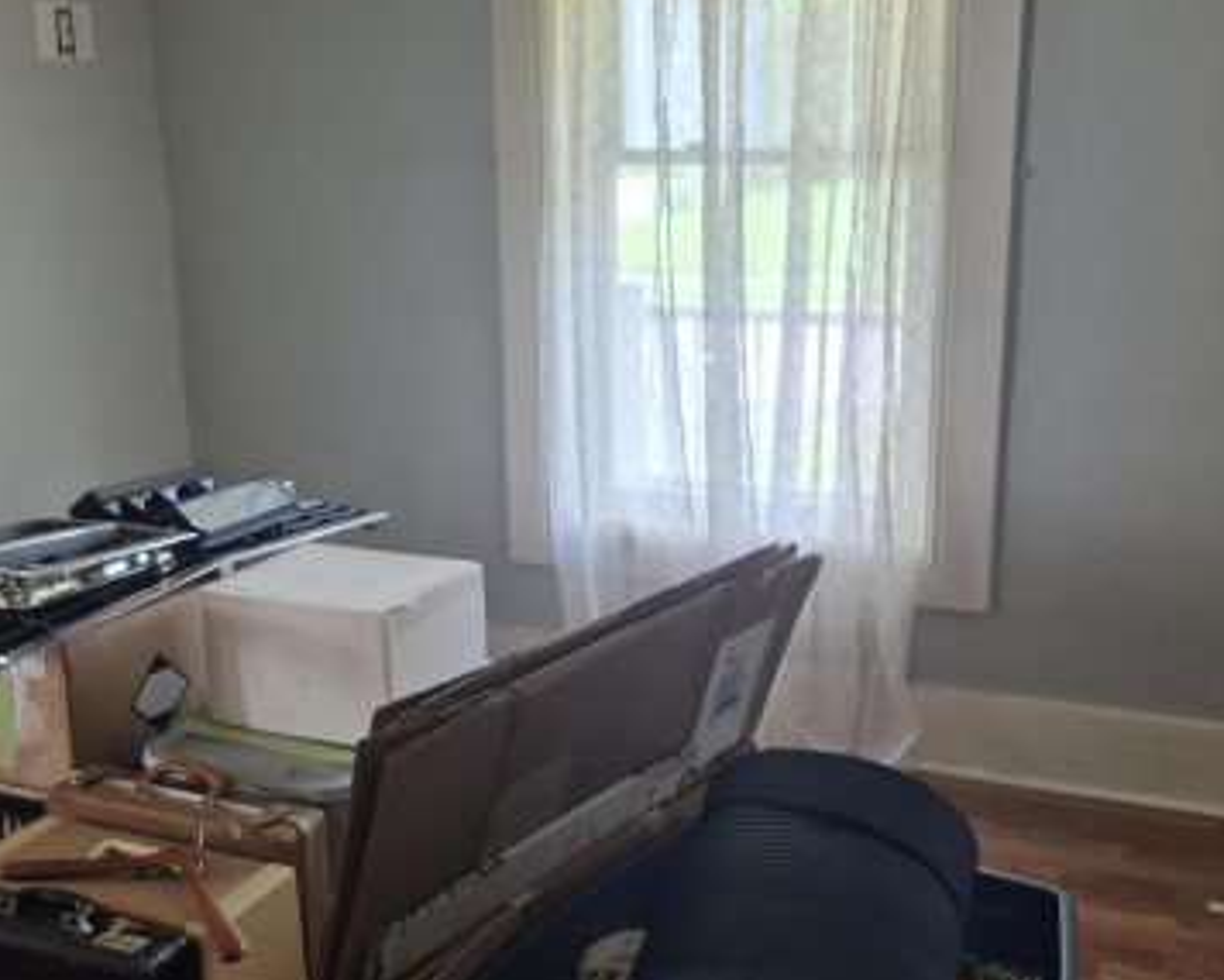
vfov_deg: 35.7
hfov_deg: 43.8
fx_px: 1522
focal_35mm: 42
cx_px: 605
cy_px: 500
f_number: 1.8
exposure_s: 1/120
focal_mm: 5.4
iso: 250
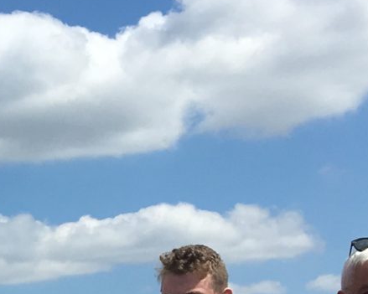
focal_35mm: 165
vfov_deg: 8.9
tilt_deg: -1.7
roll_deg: +2.8
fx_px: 1797
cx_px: -330
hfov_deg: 10.8
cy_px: 550
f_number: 2.2
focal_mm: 4.15
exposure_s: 1/2404
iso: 25
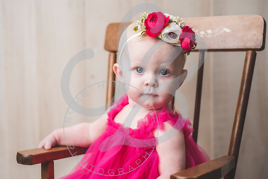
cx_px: 139
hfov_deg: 37.3
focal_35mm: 53
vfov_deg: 25.4
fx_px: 396
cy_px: 89
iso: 200
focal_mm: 50
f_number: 2.8
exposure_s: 1/200
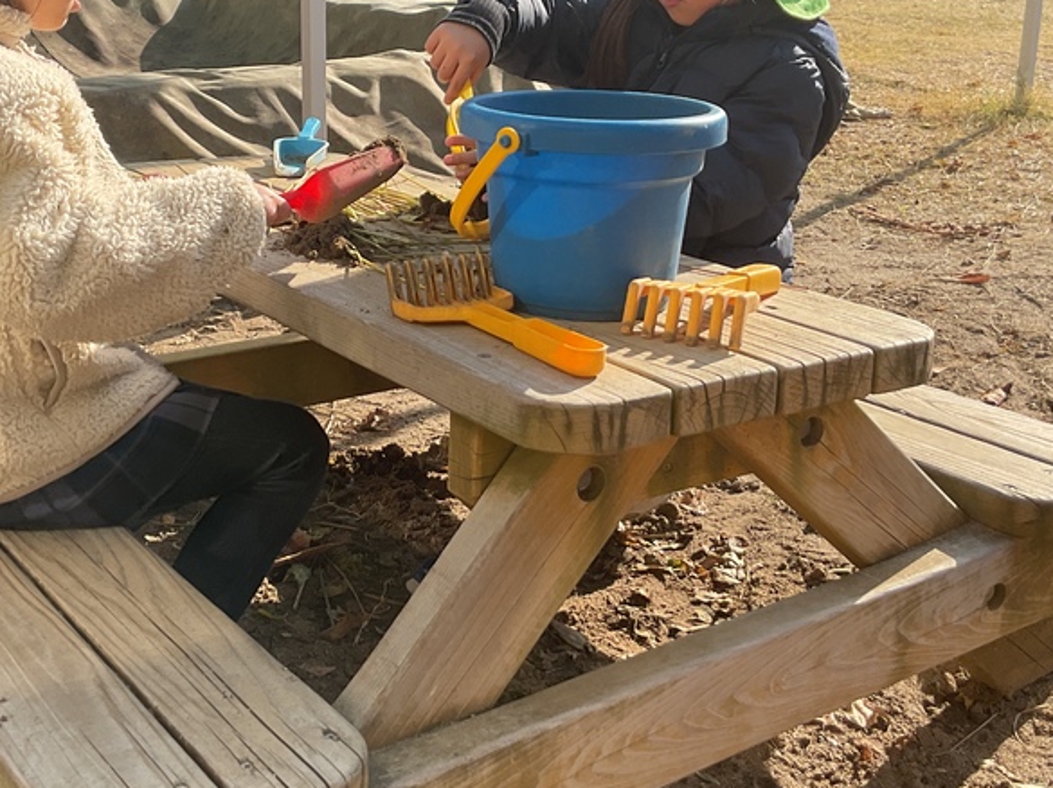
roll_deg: -1.7
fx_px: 1520
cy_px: 268
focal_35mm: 50
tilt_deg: -15.1
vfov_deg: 28.9
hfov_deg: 38.1
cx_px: 446
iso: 16
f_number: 1.8
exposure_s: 1/804
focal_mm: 3
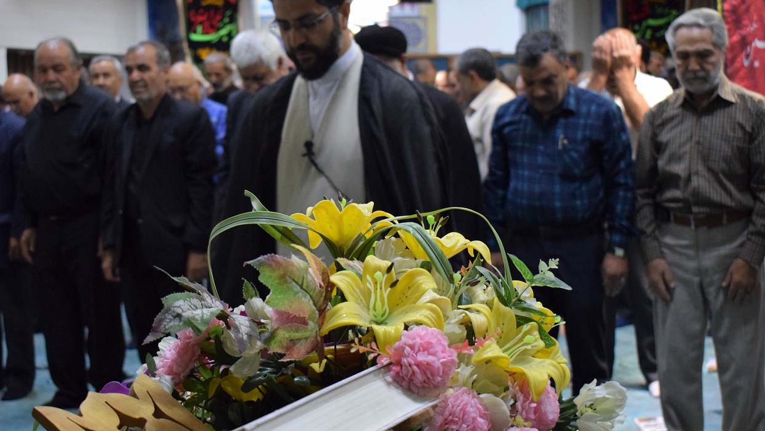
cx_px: 389
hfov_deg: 42.9
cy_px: 198
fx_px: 974
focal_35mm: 48
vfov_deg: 24.9
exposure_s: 1/60
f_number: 4.2
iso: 2500
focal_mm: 30
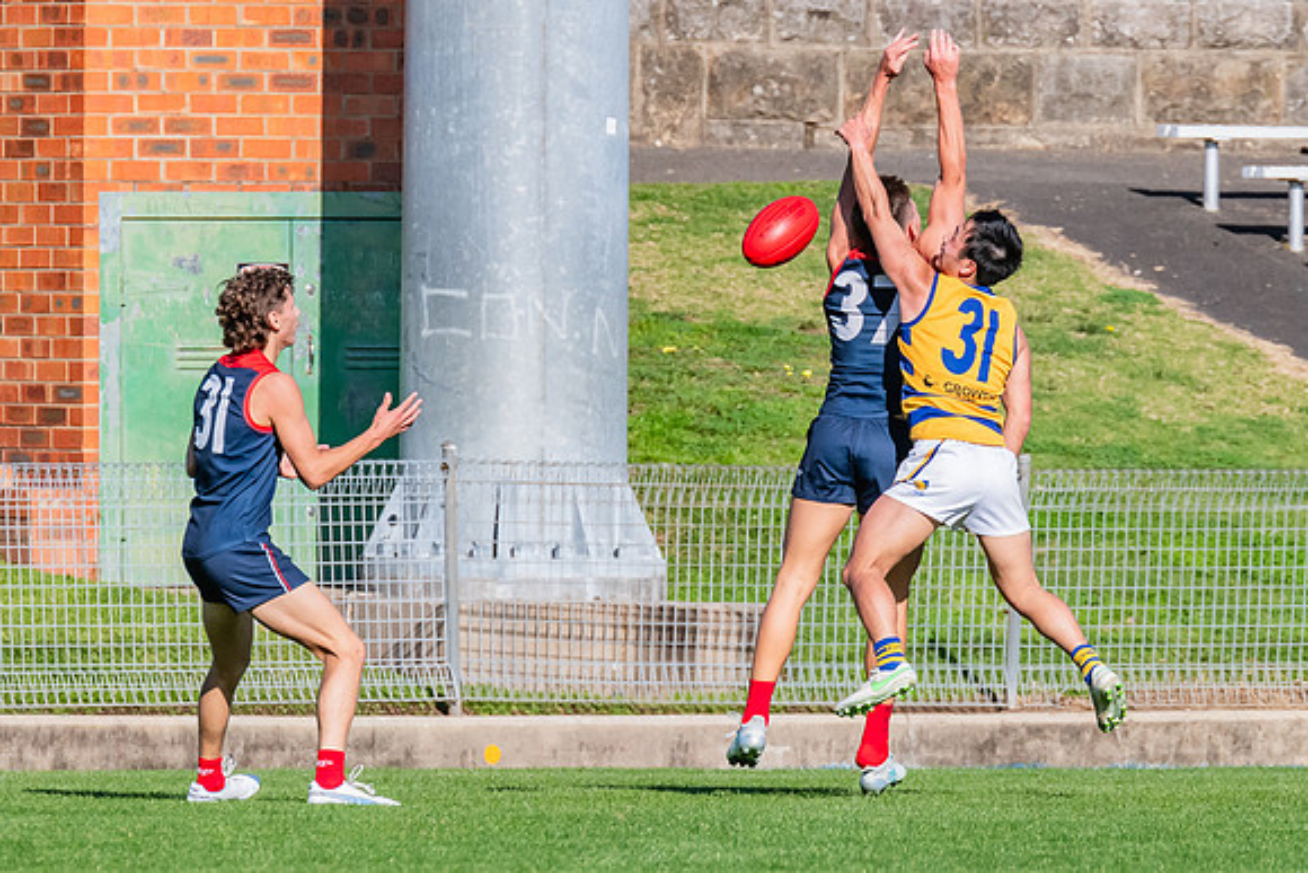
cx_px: 903
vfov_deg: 1.7
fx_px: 30050
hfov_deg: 2.5
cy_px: 218
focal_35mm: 827
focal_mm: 420
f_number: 10
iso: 800
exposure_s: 1/1600
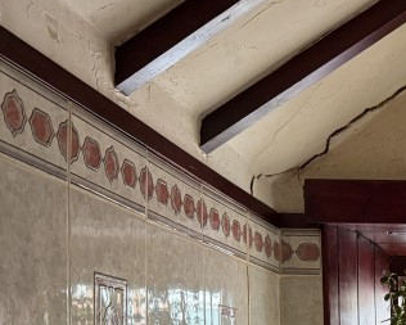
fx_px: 914
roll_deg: -0.2
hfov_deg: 22.8
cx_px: 505
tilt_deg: -2.0
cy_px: 420
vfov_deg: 18.8
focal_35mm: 76
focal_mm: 6.76
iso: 500
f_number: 1.78
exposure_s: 1/60
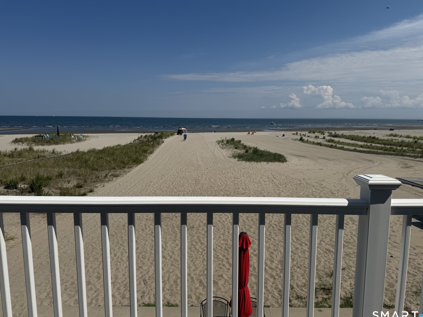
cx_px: 218
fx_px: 306
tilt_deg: -7.6
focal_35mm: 25
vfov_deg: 54.9
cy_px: 158
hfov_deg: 69.4
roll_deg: -0.6
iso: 80
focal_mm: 6.76
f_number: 1.78
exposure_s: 1/12346
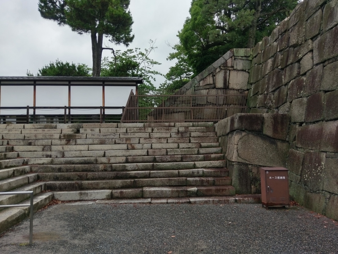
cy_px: 127
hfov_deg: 67.3
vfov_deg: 53.1
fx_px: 254
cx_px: 169
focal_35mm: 26
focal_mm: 4.58
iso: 100
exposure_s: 1/311
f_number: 1.8
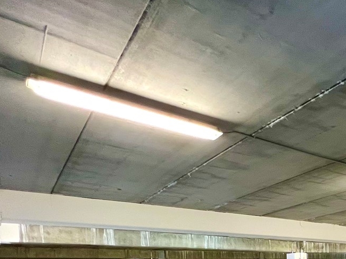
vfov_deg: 37.3
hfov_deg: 42.8
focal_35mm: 32
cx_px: 390
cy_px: 283
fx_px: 320
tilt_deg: -2.7
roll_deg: +1.6
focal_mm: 1.57
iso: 250
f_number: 1.8
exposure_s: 1/54
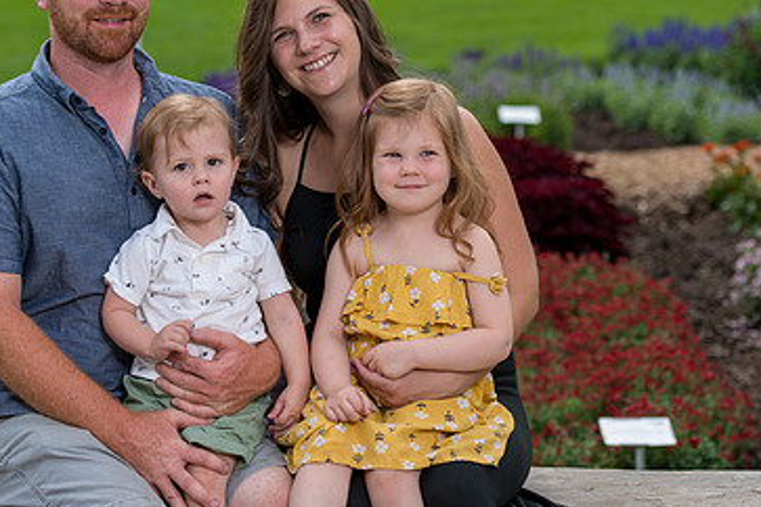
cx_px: 331
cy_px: 178
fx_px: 3614
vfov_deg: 8.0
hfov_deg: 12.0
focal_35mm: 171
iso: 100
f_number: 4
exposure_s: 1/250
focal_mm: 90
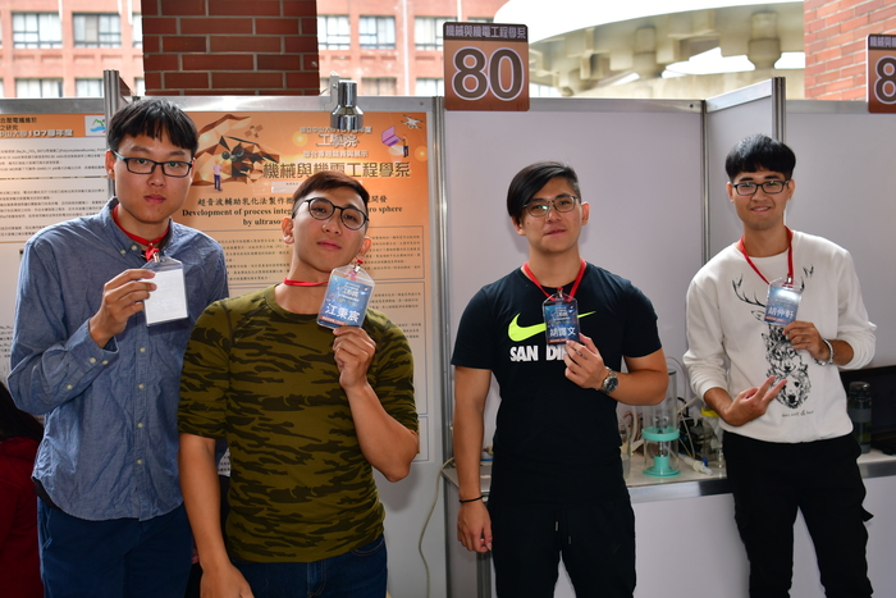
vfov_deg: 36.9
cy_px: 299
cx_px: 448
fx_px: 896
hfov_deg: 53.1
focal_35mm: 36
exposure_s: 1/250
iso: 100
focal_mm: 24
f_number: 2.8
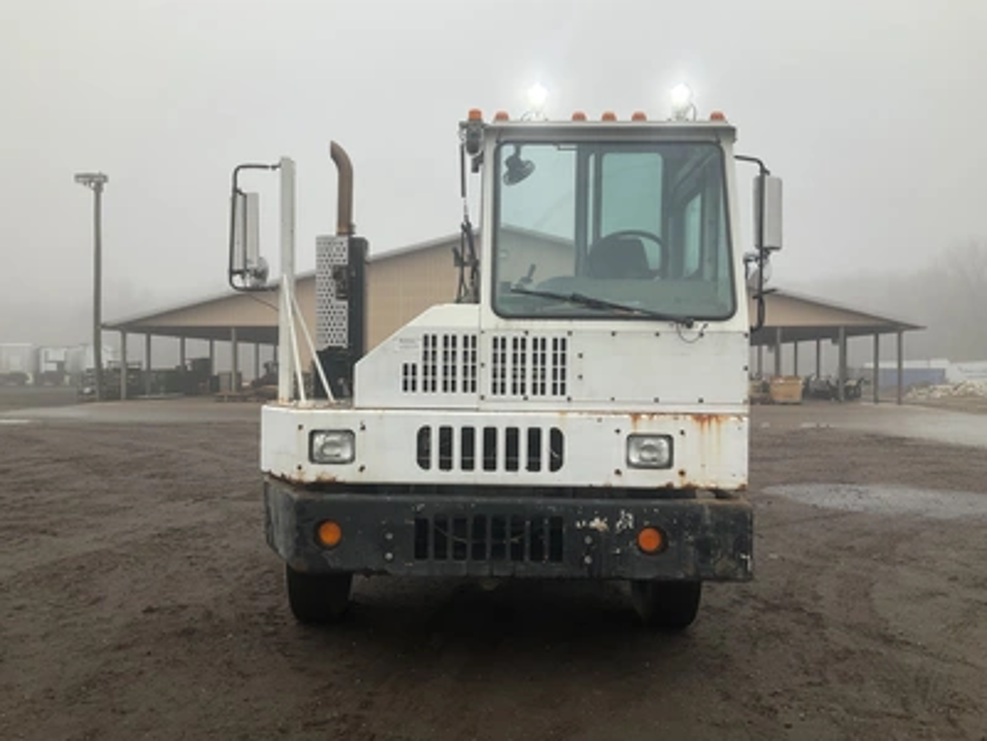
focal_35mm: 29
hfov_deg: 61.7
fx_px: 827
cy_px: 370
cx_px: 494
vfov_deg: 48.2
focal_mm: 3
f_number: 1.8
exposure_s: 1/642
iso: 25
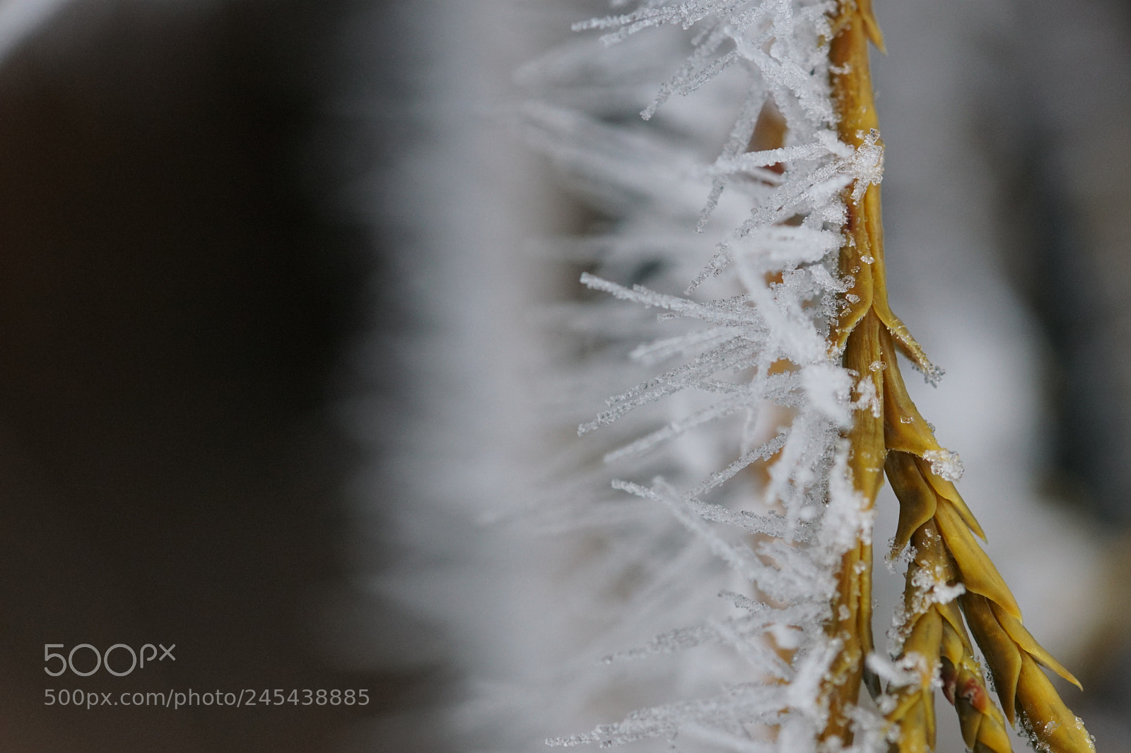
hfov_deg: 13.0
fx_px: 4947
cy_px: 376
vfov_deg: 8.7
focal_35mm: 158
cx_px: 566
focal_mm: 105
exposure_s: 1/500
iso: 800
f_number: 5.6
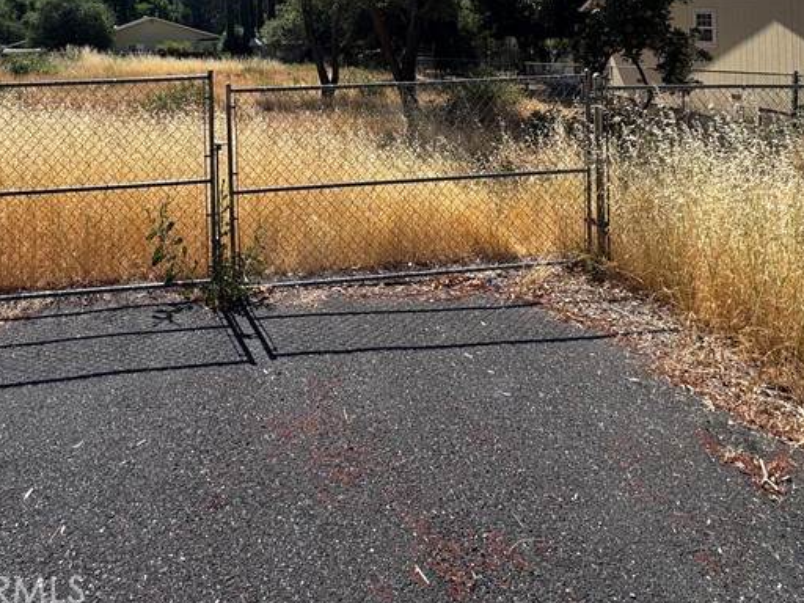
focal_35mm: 28
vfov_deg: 43.2
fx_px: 650
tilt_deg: -0.2
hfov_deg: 63.3
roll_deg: +1.7
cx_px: 367
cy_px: 9
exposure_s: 1/1748
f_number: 2.2
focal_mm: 2.22
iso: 40
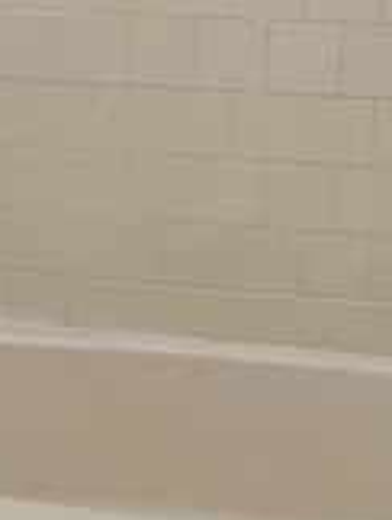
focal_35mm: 109
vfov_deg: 17.9
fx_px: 1641
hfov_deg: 13.5
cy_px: 404
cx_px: 64
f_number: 1.8
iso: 800
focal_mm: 5.4
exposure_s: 1/120
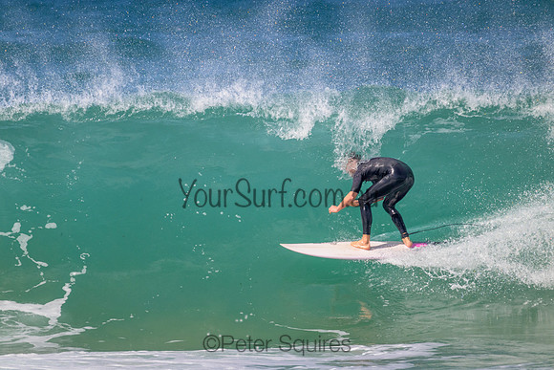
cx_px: 277
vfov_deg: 1.7
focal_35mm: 800
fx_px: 12313
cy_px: 185
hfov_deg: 2.6
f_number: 11
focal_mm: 800
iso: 1800
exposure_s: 1/2000
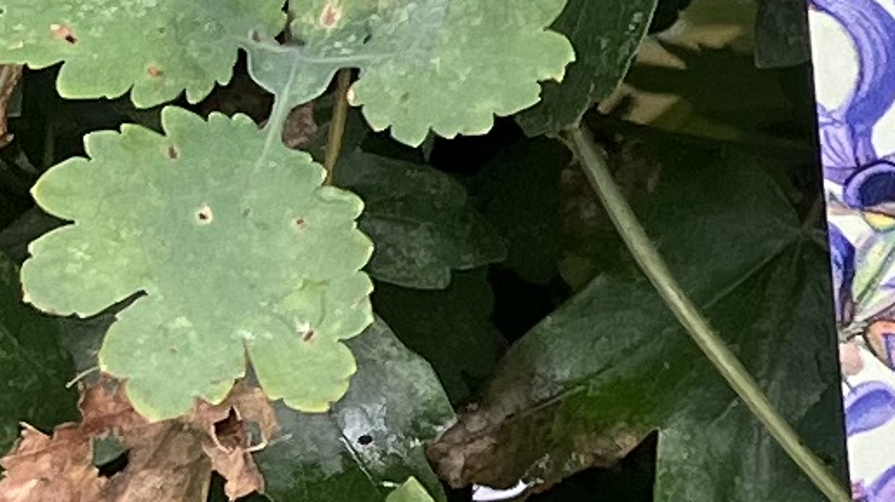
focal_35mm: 239
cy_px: -1039
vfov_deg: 4.8
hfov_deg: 8.3
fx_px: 5669
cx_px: 2145
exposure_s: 1/412
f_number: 1.8
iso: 32
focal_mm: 3.99
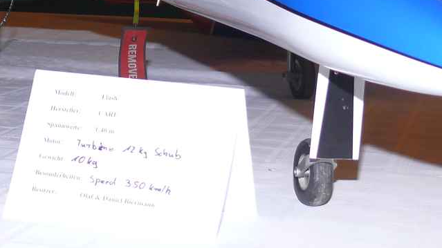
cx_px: 55
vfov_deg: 10.5
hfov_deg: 18.7
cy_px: -46
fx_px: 1324
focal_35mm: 113
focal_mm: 9.7
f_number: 3.2
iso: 100
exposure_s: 1/125
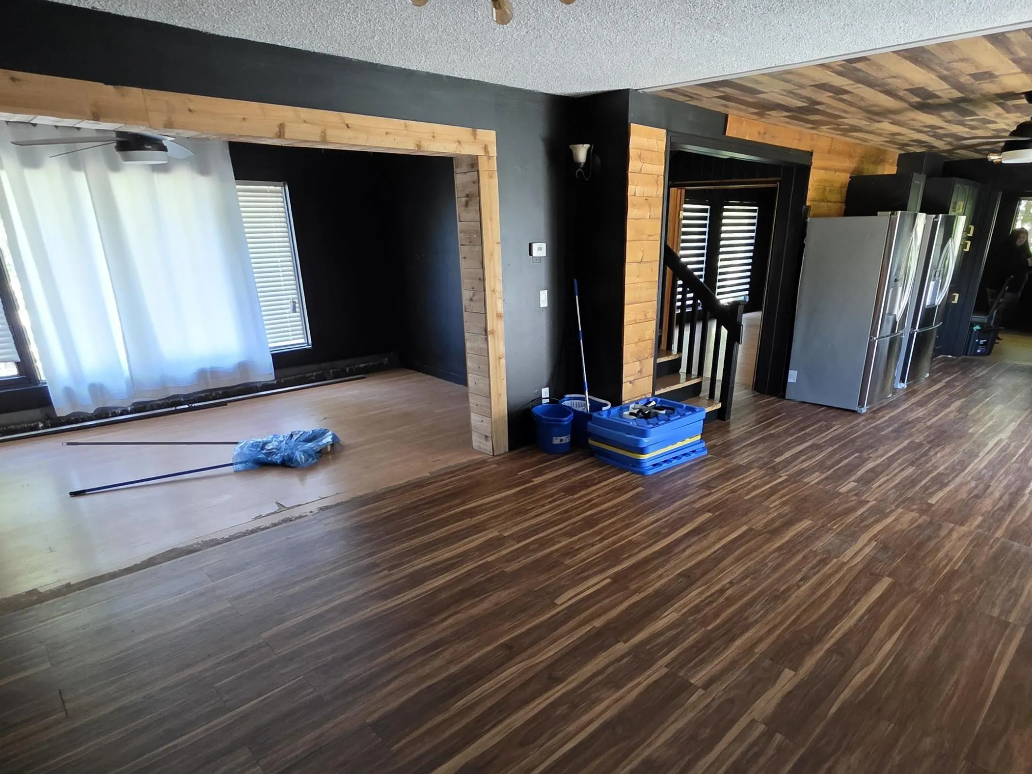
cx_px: 553
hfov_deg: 84.5
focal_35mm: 19
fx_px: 566
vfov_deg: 68.1
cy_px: 460
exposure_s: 1/100
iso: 640
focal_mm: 2.2
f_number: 1.9
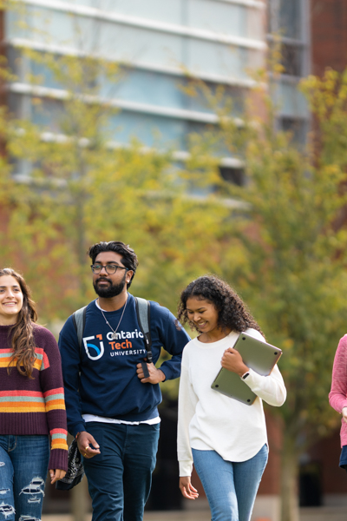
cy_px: 343
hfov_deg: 6.5
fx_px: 3036
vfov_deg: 9.8
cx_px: 167
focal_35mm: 210
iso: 100
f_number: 1.4
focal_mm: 105
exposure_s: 1/2000
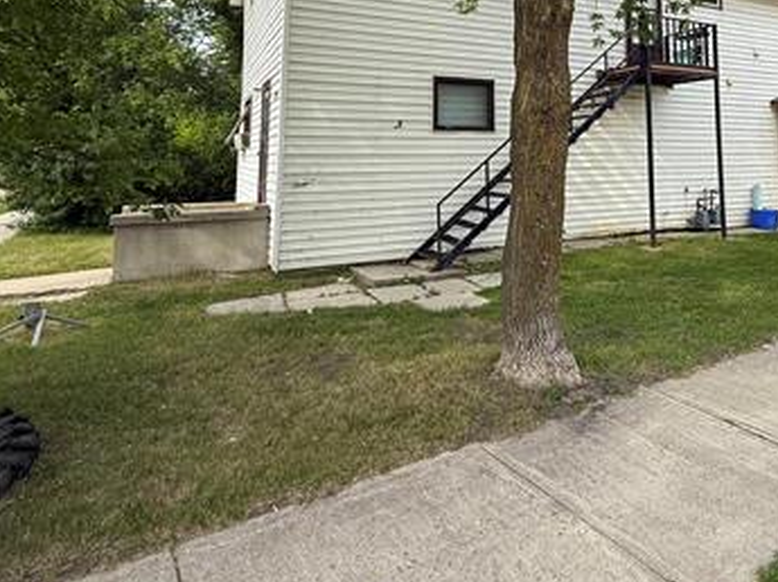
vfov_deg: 49.3
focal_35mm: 26
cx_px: 501
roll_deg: -0.7
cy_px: 102
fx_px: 584
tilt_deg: +4.4
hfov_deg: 66.0
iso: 50
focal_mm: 2.22
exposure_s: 1/742
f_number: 2.2
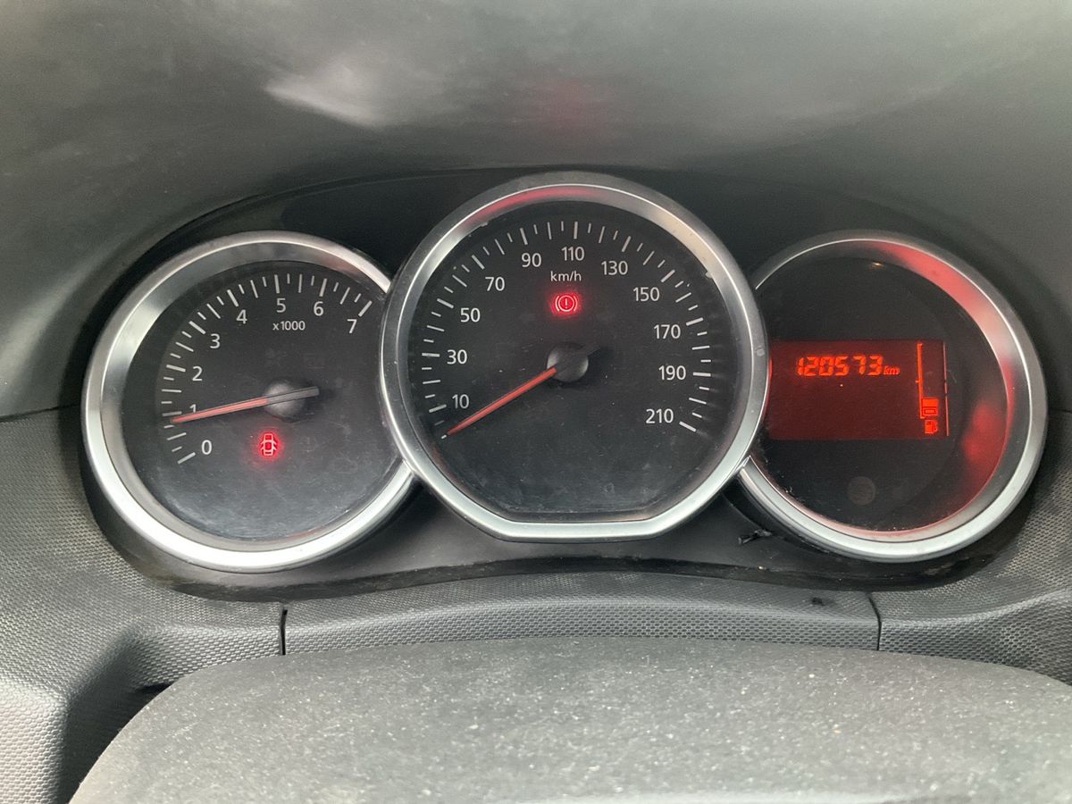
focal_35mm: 29
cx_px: 536
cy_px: 402
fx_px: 898
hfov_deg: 61.7
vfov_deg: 48.2
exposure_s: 1/47
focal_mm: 3
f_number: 1.8
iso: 320
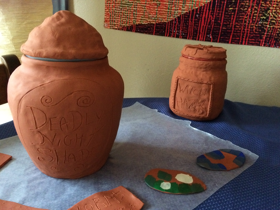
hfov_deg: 61.7
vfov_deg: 48.2
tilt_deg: -21.2
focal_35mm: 29
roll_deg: -3.3
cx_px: 140
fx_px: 235
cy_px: 105
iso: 500
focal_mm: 4.15
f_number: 2.2
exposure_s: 1/15
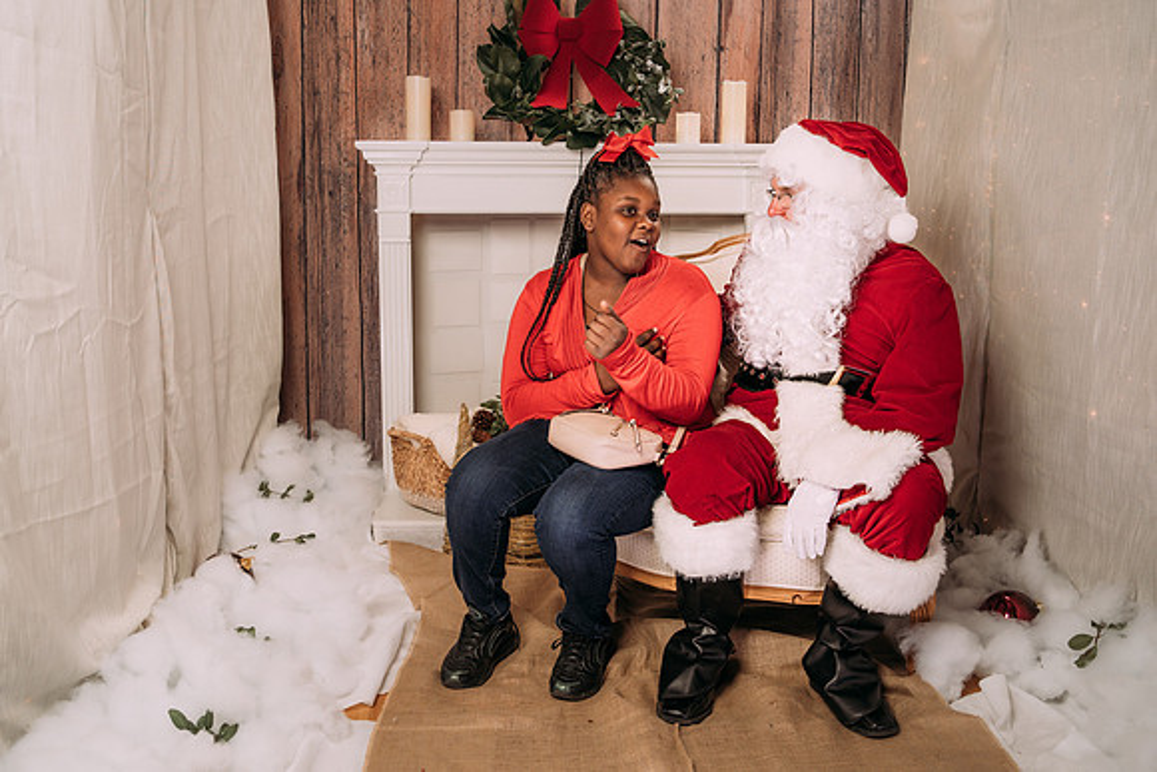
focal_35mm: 38
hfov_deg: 50.7
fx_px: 1221
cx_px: 553
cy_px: 375
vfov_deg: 35.1
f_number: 5
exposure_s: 1/100
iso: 100
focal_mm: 35
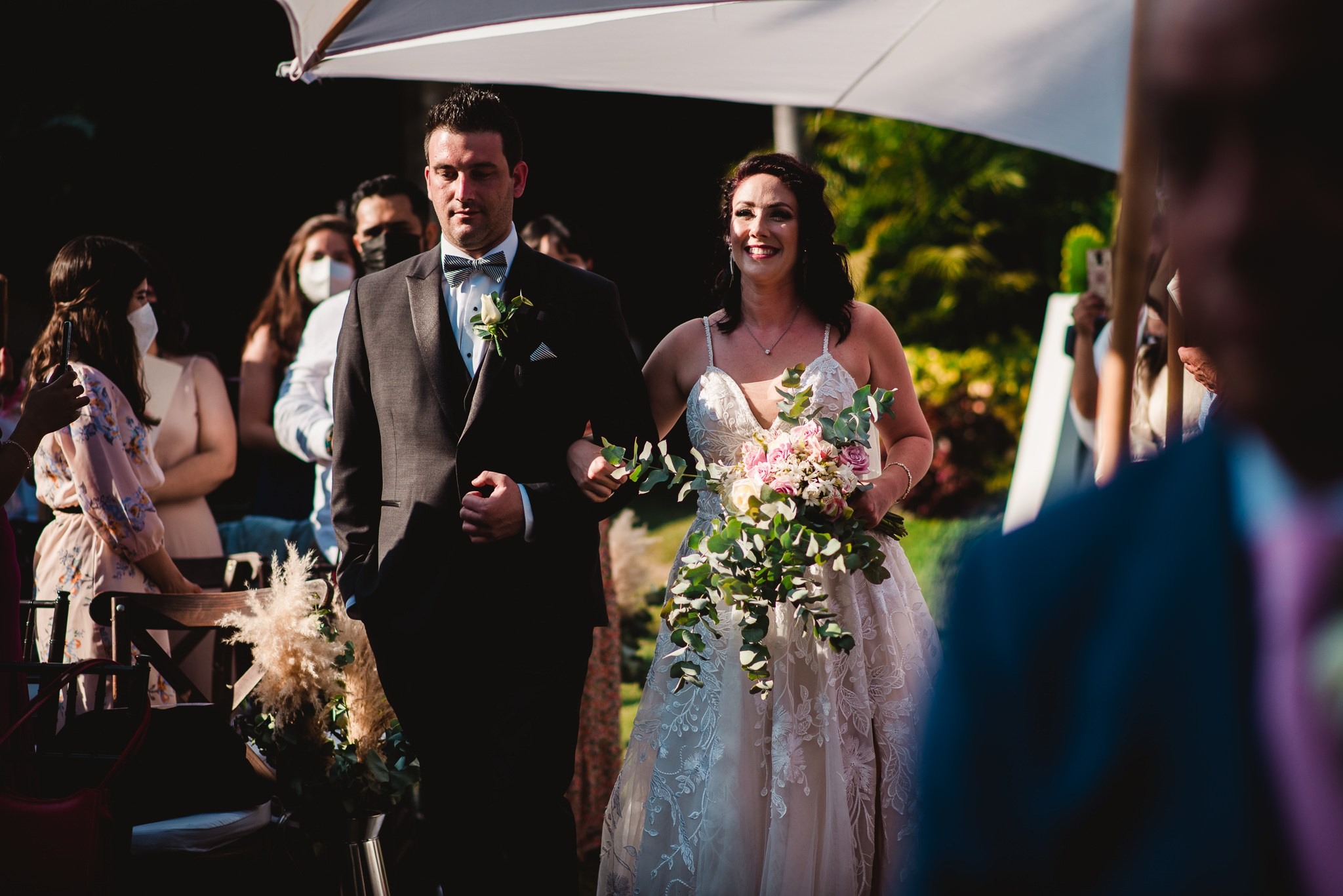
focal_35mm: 85
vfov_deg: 16.1
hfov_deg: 23.9
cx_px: 672
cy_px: 448
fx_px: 3172
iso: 80
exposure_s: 1/4000
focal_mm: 85
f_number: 2.5
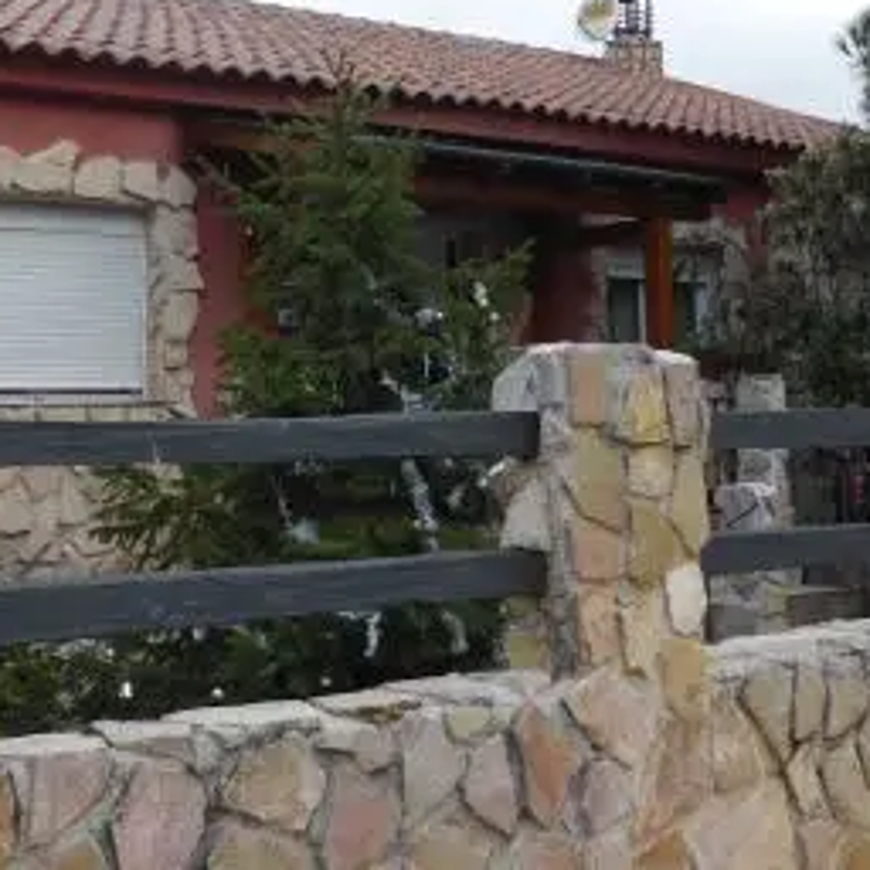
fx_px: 1507
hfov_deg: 32.0
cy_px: 394
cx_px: 319
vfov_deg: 32.2
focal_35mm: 53
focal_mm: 4.3
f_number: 3.3
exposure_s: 1/125
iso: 100
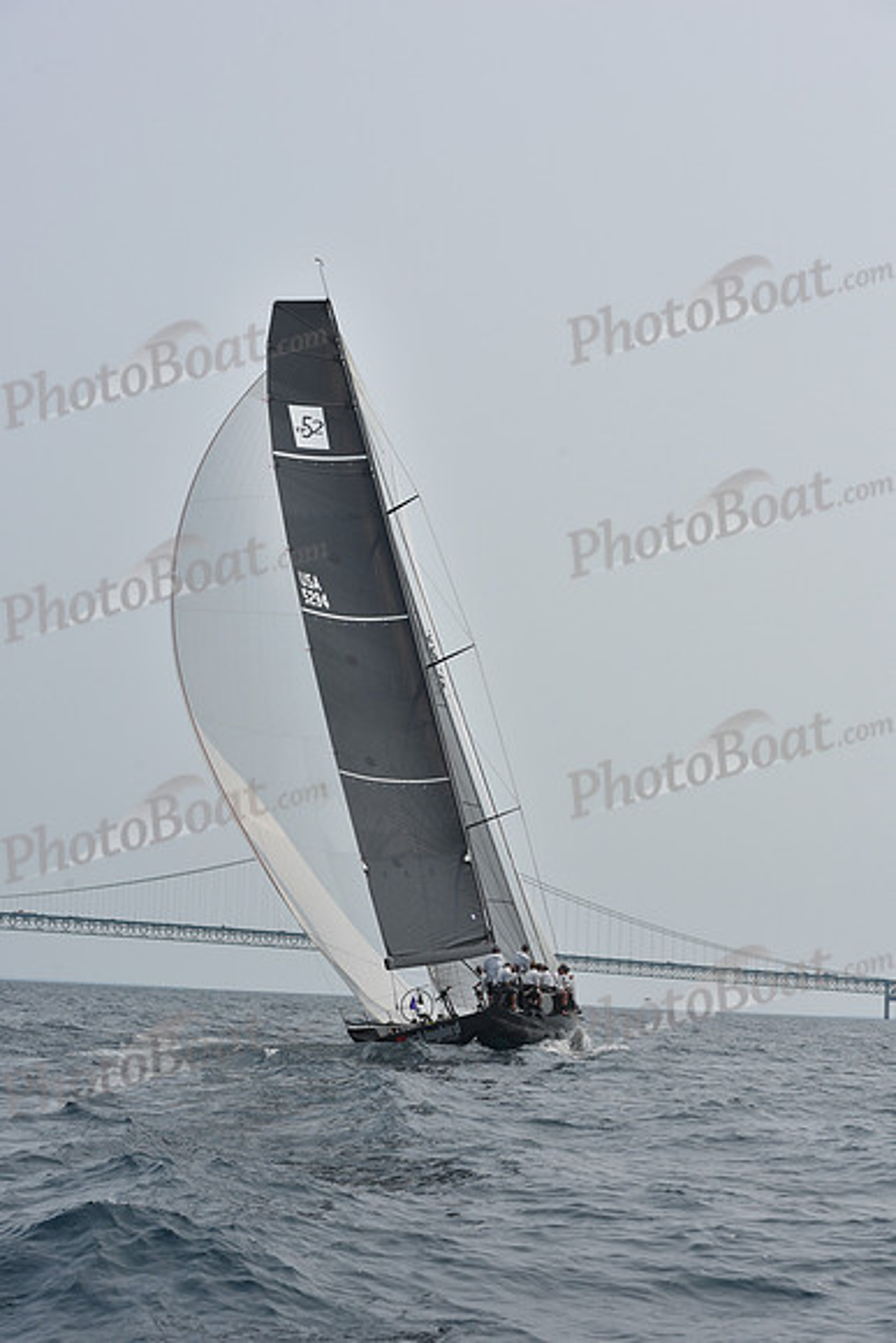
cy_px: 672
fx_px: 2612
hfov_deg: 19.5
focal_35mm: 70
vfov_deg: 28.8
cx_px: 448
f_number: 9
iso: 250
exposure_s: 1/1250
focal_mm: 70
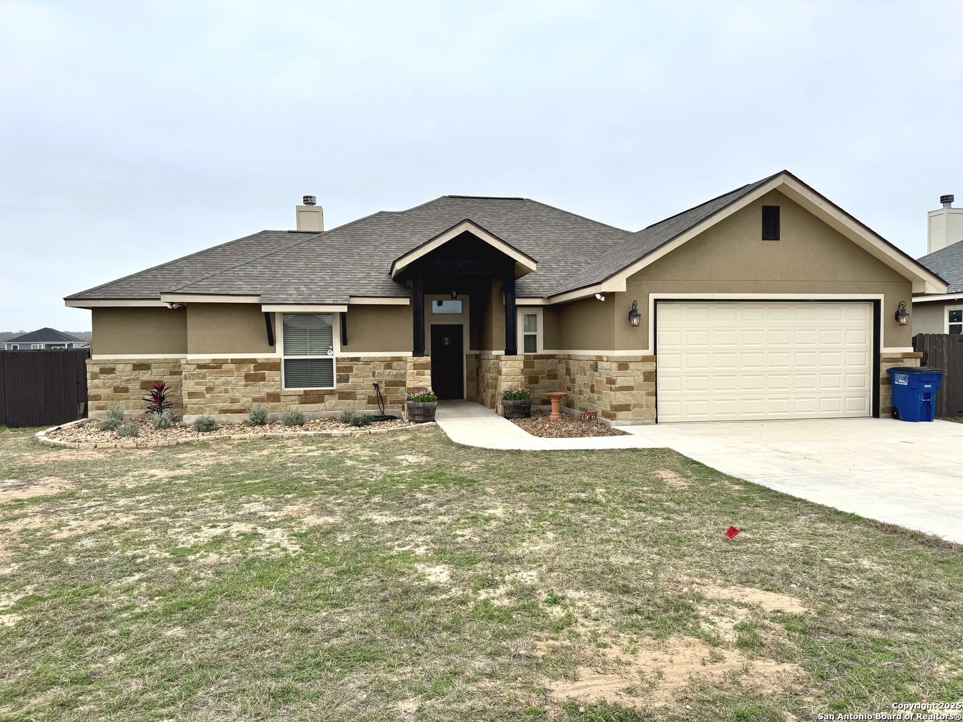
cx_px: 482
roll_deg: +0.5
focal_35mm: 24
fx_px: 668
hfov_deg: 71.6
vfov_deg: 56.8
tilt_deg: -1.6
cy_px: 361
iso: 80
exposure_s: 1/1721
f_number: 1.78
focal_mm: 6.76
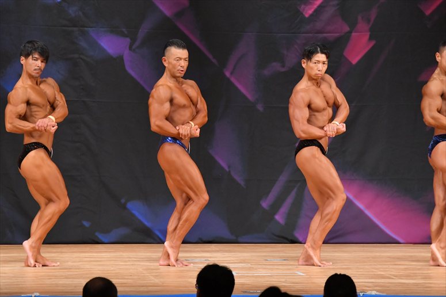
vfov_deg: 5.1
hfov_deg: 7.6
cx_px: 223
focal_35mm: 270
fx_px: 3343
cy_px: 148
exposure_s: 1/400
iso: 6400
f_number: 5.6
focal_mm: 180
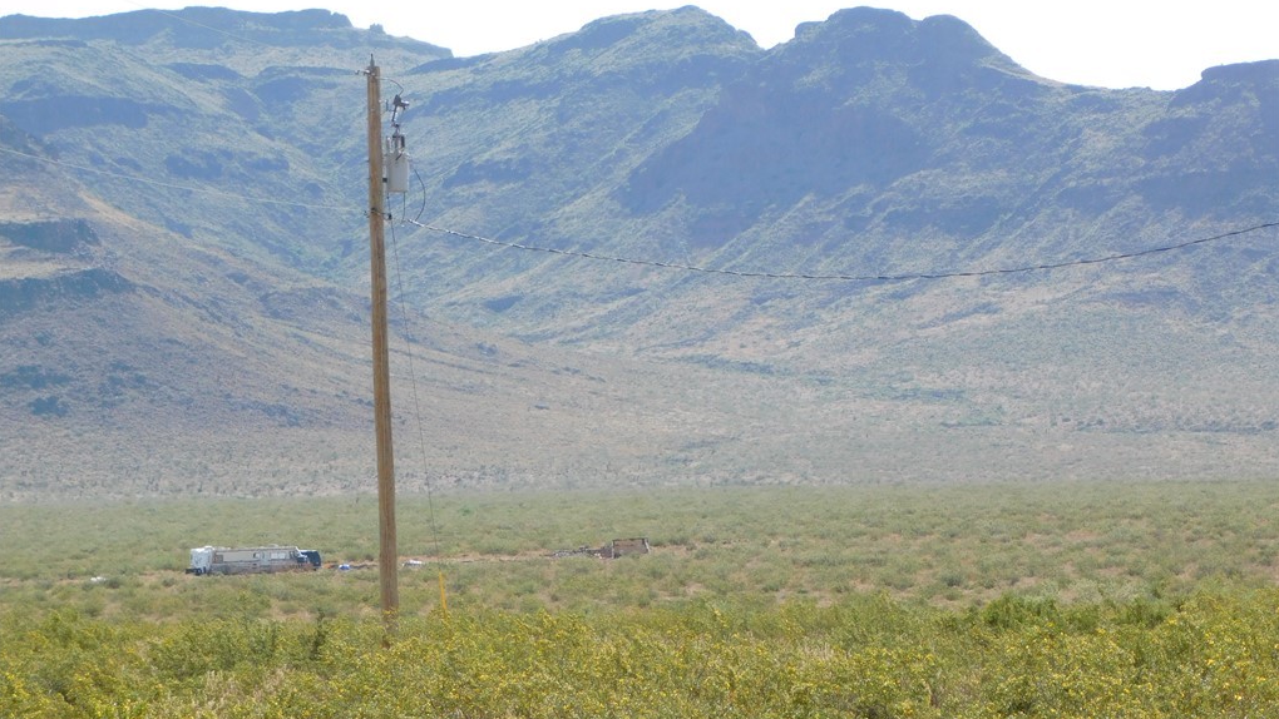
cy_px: 408
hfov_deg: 9.8
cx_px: 640
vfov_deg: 5.5
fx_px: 7496
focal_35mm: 221
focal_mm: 35.9
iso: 125
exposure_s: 1/400
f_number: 5.4
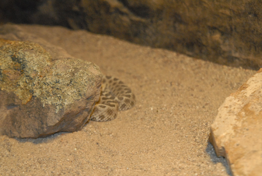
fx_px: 766
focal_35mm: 105
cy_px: 88
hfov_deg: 19.4
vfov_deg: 13.1
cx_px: 131
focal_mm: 70
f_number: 5.6
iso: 1600
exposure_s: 1/50
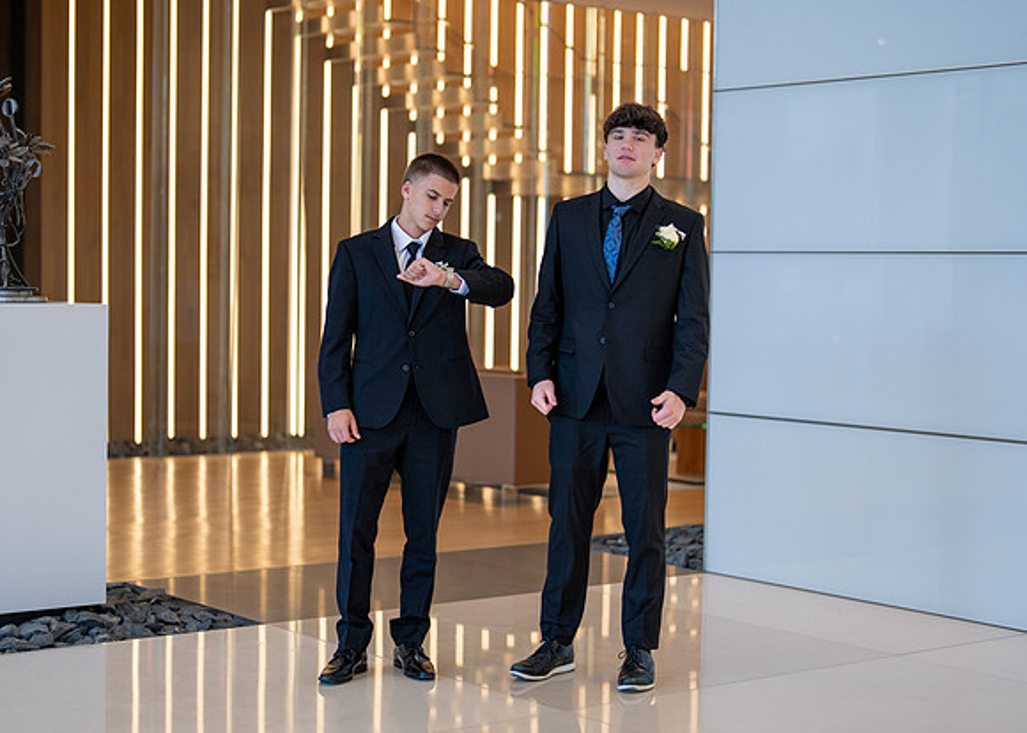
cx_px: 475
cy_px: 353
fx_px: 1973
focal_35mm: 68
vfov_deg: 21.0
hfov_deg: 29.2
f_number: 1.2
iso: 320
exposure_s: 1/1000
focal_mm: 50
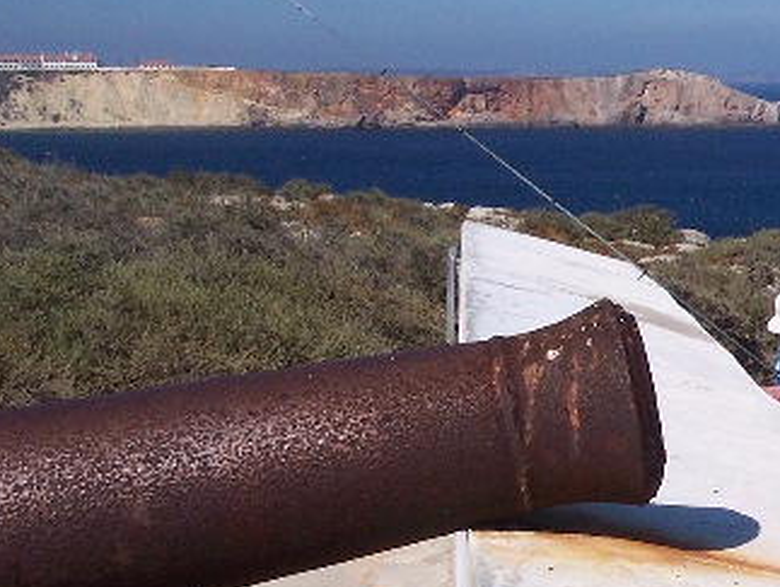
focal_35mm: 94
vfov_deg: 15.8
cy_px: 285
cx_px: 939
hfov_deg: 19.6
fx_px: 2120
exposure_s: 1/1000
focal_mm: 8
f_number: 4.8
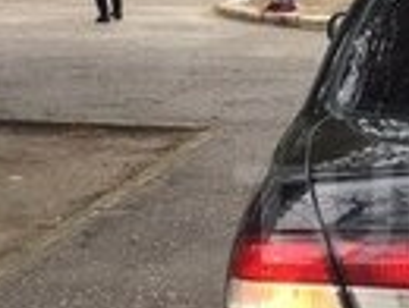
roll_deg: +0.9
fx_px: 1740
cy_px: 212
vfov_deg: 10.1
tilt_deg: -10.1
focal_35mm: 147
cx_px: 557
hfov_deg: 12.9
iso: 32
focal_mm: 4.15
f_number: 2.2
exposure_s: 1/199
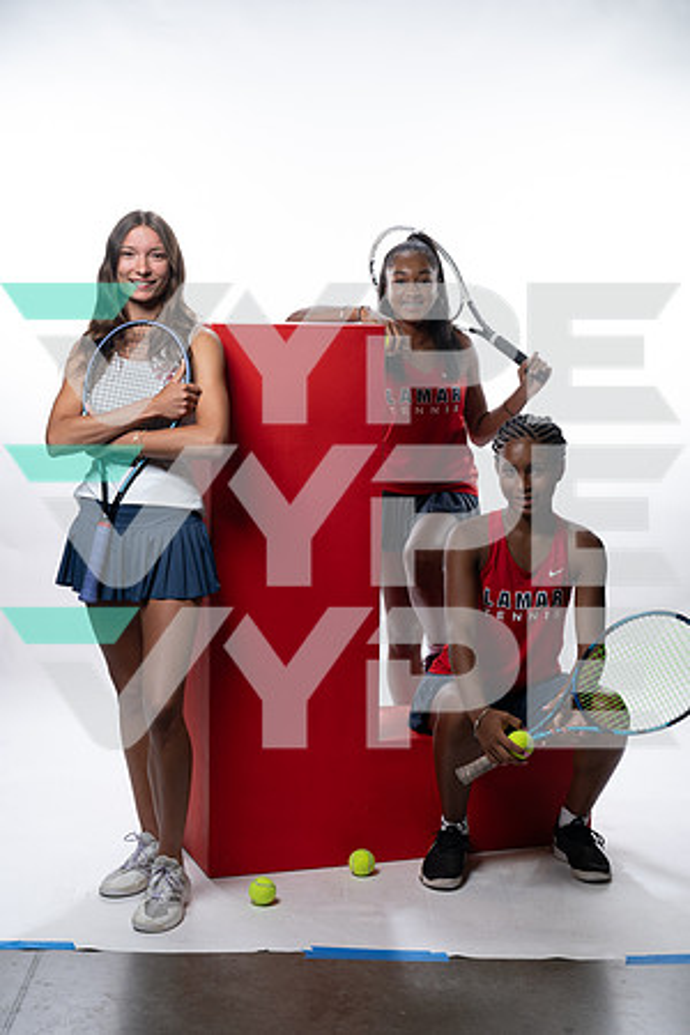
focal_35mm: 58
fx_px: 1667
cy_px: 518
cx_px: 345
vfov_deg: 34.5
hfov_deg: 23.4
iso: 200
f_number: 5.6
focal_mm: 58
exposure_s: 1/250
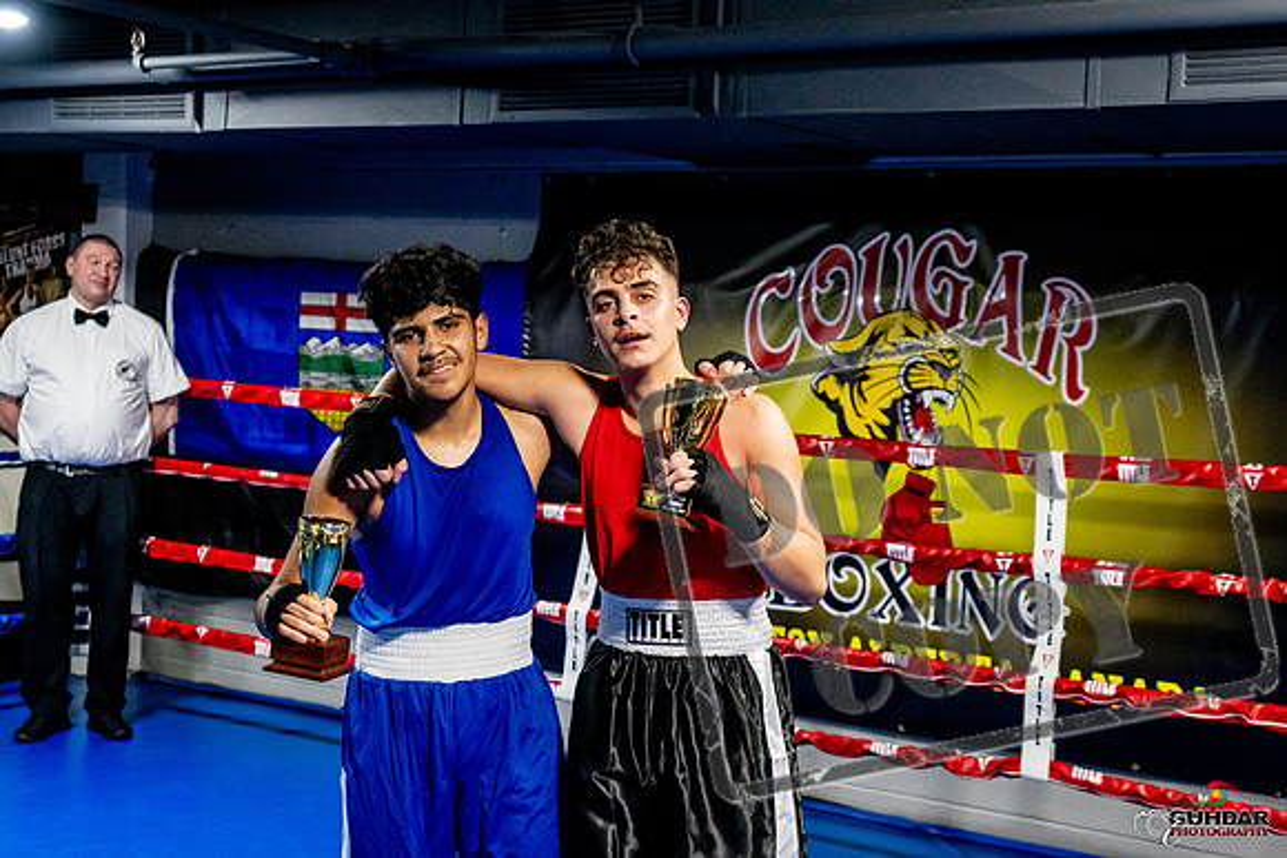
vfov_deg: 26.0
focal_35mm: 52
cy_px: 429
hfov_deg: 38.2
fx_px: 1859
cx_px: 644
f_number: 2.8
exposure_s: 1/800
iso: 5000
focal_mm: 35
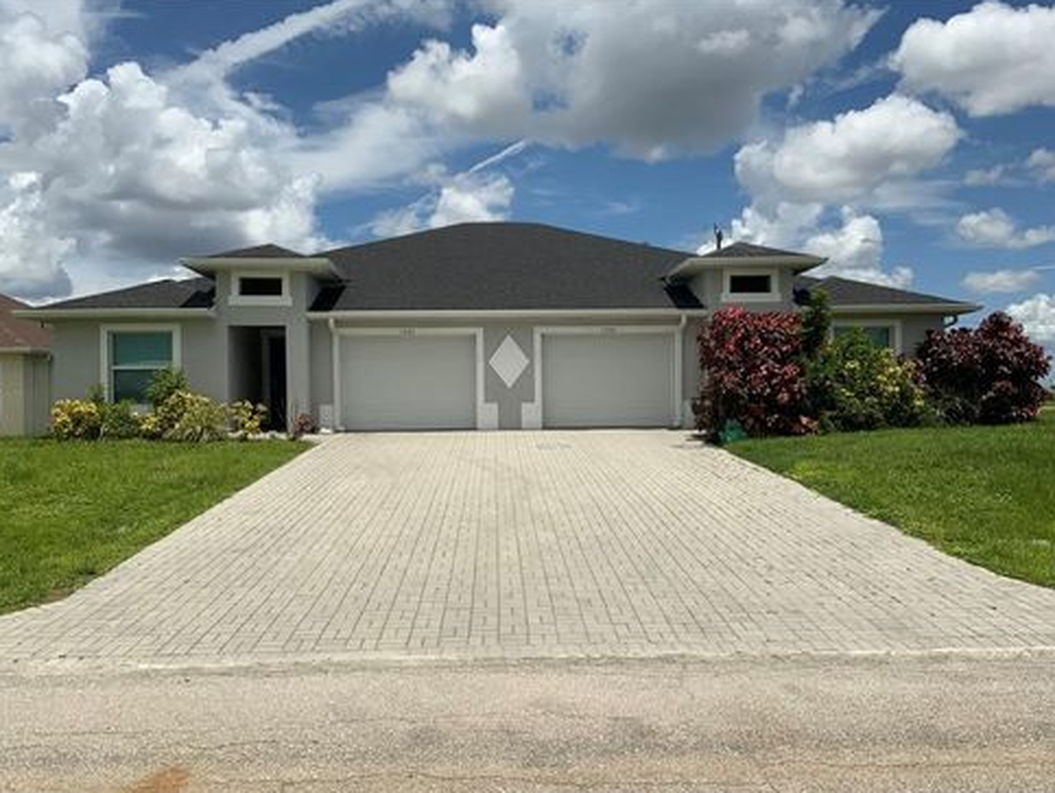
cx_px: 526
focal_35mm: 30
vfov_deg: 46.8
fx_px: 915
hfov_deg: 59.9
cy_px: 405
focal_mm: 3
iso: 20
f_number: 1.8
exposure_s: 1/5263
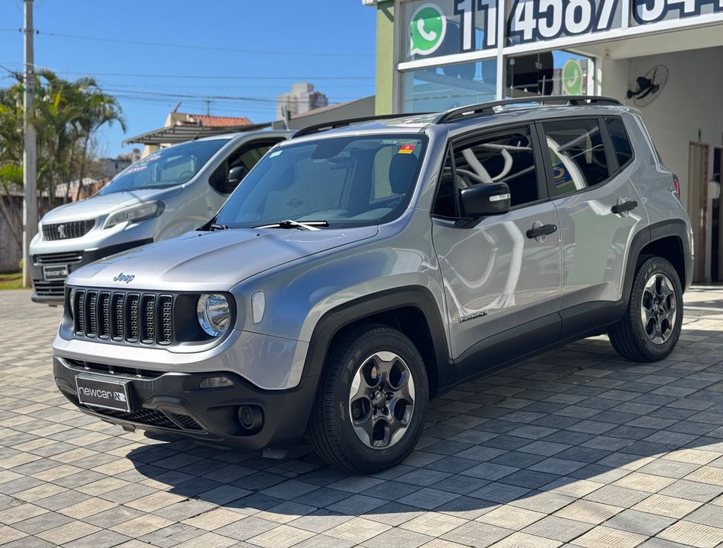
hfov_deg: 39.5
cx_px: 362
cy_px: 274
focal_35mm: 48
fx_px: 1006
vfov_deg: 30.4
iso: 64
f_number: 1.78
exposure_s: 1/1193
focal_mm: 6.76
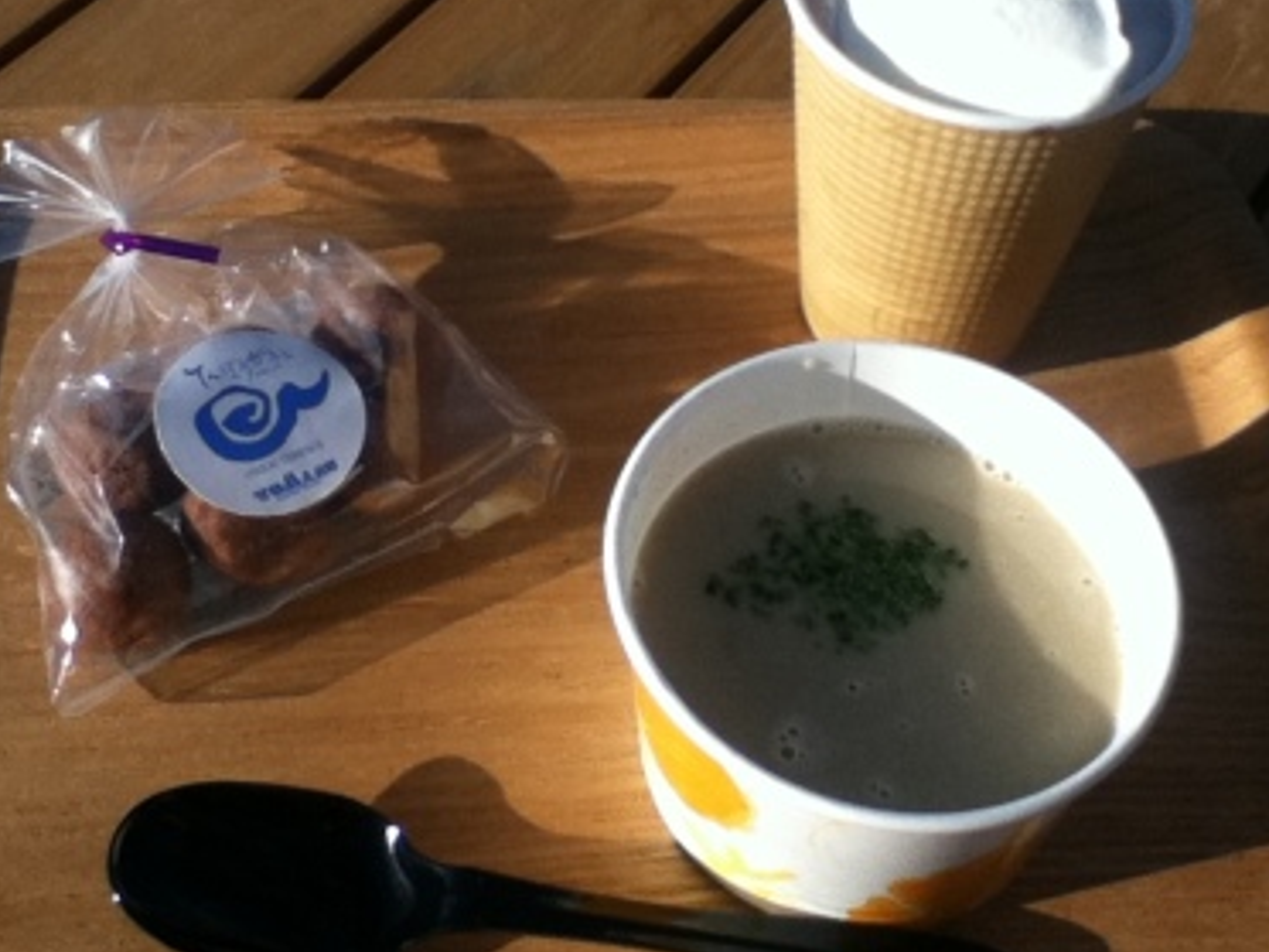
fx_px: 1576
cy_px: 343
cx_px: 597
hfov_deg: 43.8
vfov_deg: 33.4
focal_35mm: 43
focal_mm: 3.85
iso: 80
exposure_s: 1/1574
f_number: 2.4
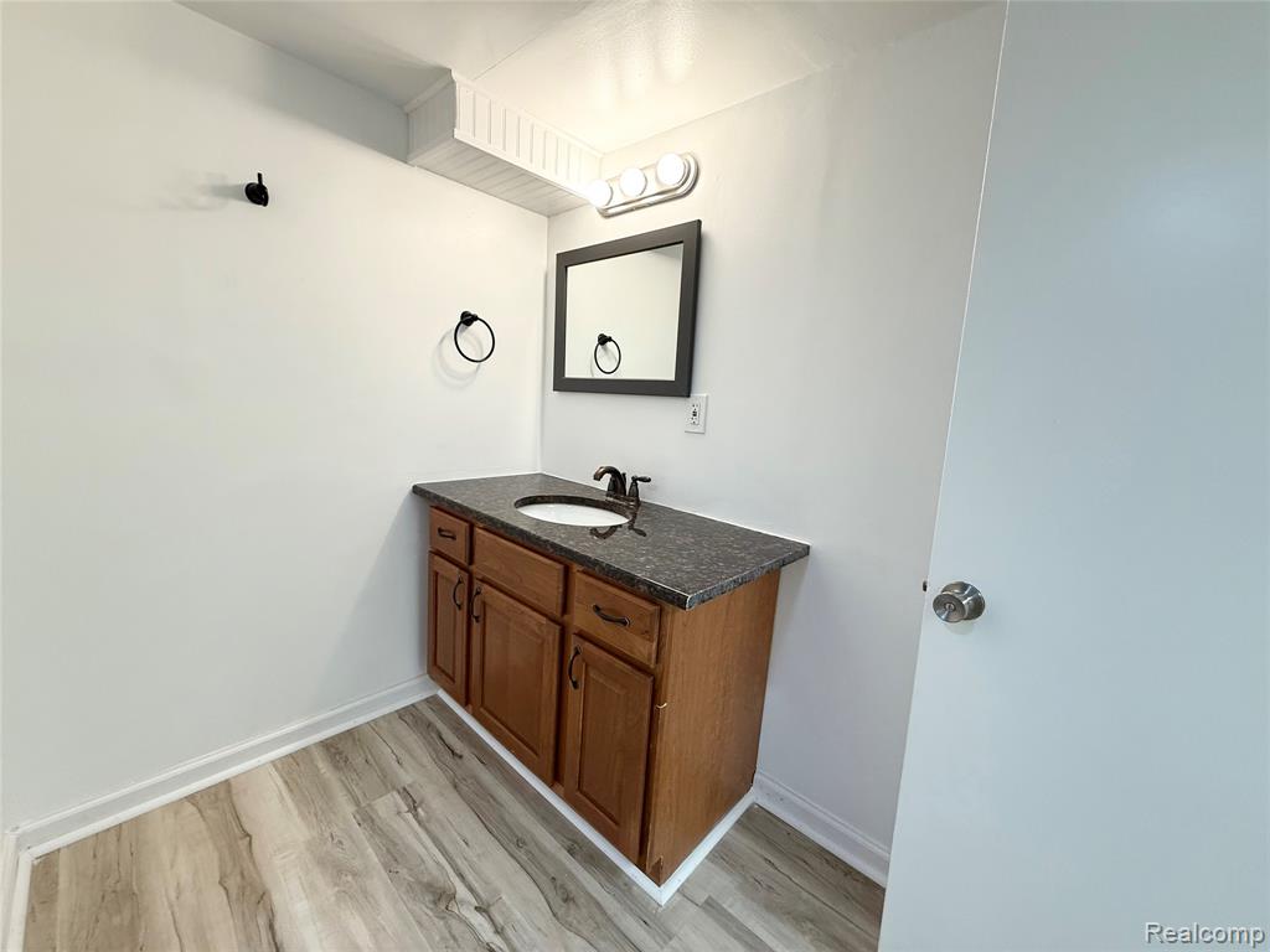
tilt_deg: -7.2
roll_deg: -3.5
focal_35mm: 14
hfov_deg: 102.1
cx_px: 635
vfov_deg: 85.7
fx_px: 514
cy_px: 476
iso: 160
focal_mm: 2.22
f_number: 2.2
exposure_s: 1/120
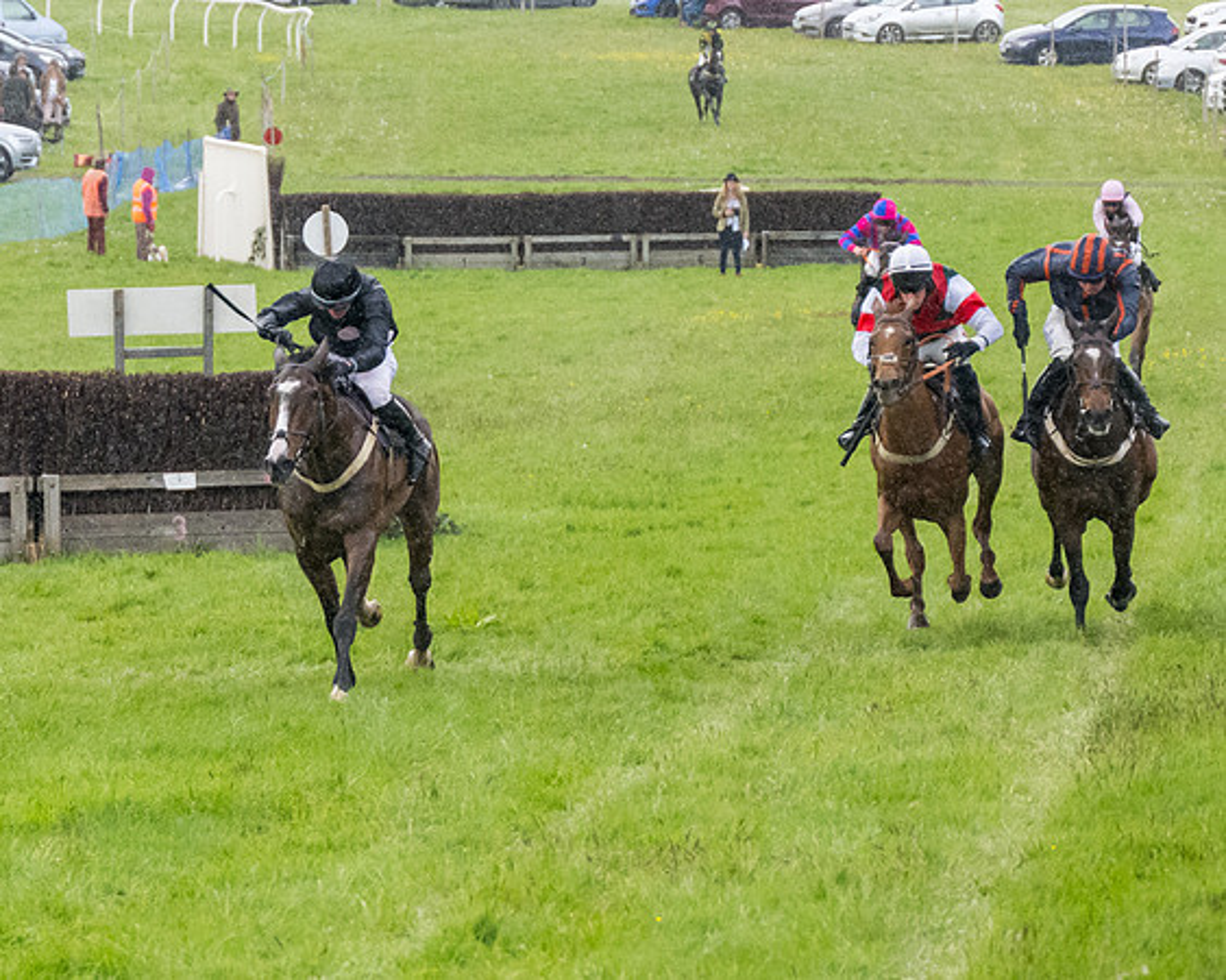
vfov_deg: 5.5
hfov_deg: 6.9
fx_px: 10170
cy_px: 575
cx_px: 564
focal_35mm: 280
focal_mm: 99
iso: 2000
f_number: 4
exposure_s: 1/1000
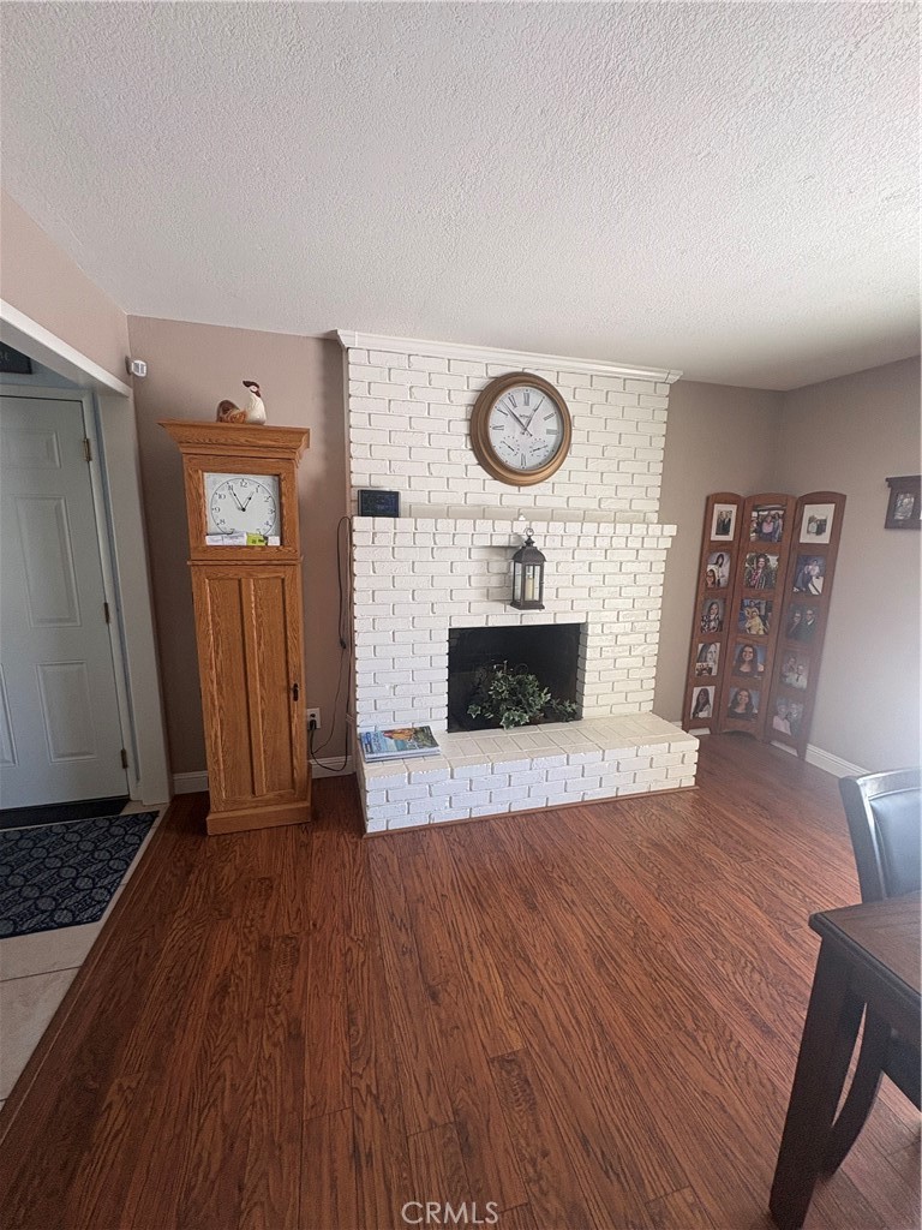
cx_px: 461
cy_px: 615
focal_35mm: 14
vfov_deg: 102.1
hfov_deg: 85.7
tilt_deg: -8.8
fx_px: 497
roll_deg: -1.1
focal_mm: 2.22
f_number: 2.2
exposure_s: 1/99
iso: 160
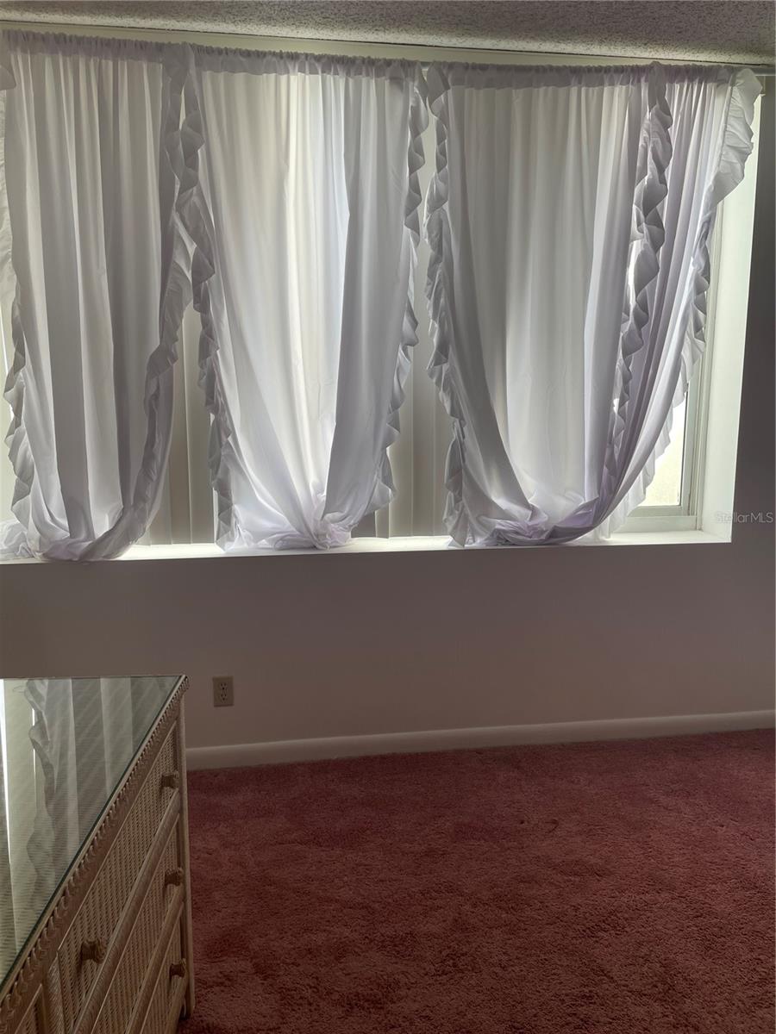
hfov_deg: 53.1
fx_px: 777
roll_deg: +0.5
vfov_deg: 67.3
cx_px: 388
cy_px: 517
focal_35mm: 26
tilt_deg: -9.3
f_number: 1.6
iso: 32
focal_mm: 4.2
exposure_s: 1/147
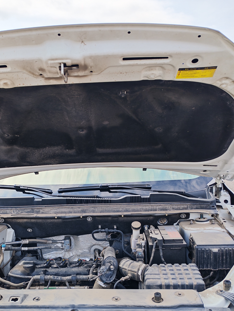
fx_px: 333
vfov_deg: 49.5
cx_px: 83
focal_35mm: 37
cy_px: 201
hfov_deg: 38.3
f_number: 1.9
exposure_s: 1/550
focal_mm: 6.12
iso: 50
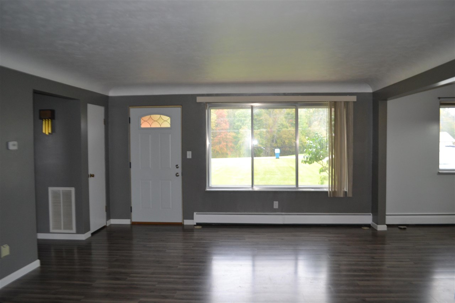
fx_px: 341
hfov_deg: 67.4
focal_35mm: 27
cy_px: 152
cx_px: 228
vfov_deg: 47.9
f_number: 3.5
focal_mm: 18
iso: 560
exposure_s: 1/60
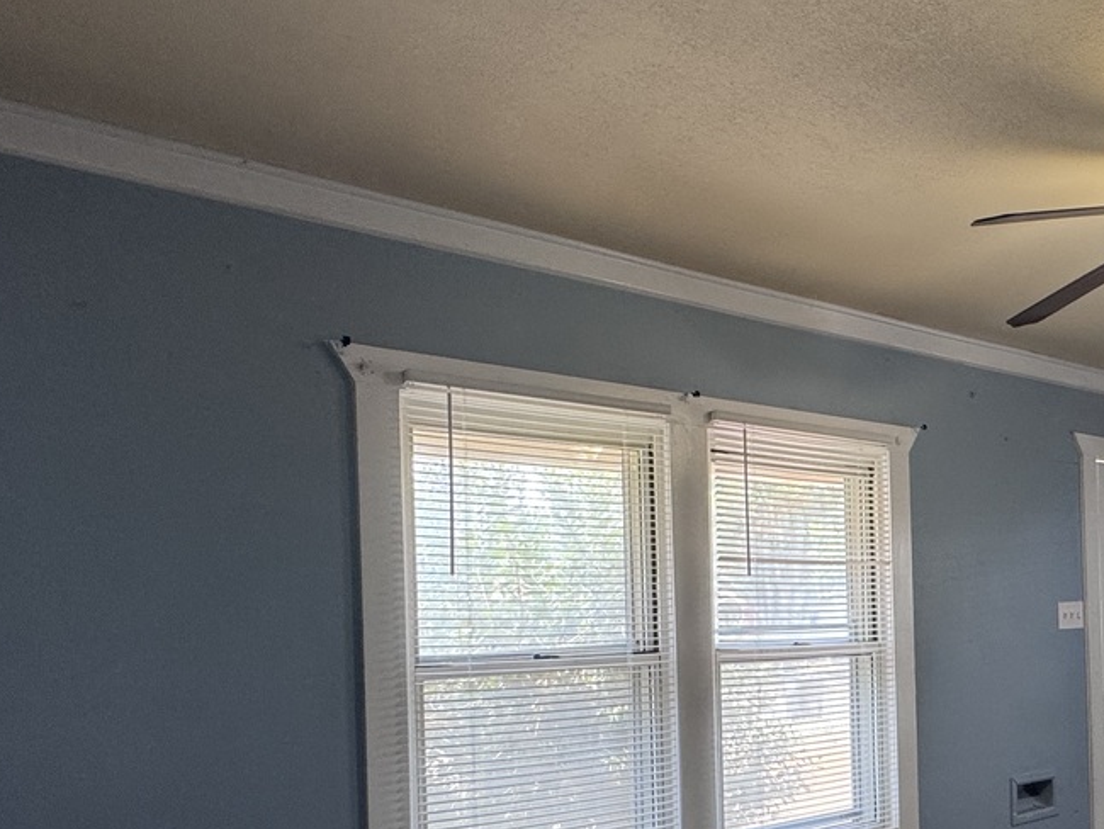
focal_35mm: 31
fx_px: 989
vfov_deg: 44.1
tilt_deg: -0.7
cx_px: 953
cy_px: 615
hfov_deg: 52.6
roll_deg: +0.9
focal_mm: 2.22
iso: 160
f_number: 2.2
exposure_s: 1/120
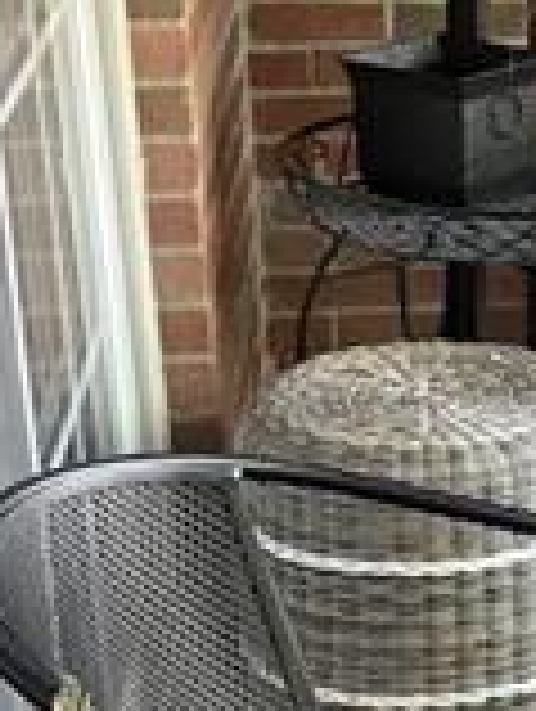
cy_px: 410
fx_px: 2594
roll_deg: -2.7
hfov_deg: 10.7
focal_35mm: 126
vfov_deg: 15.6
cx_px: 1099
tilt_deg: -22.2
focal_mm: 4.2
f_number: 1.6
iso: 160
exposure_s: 1/60
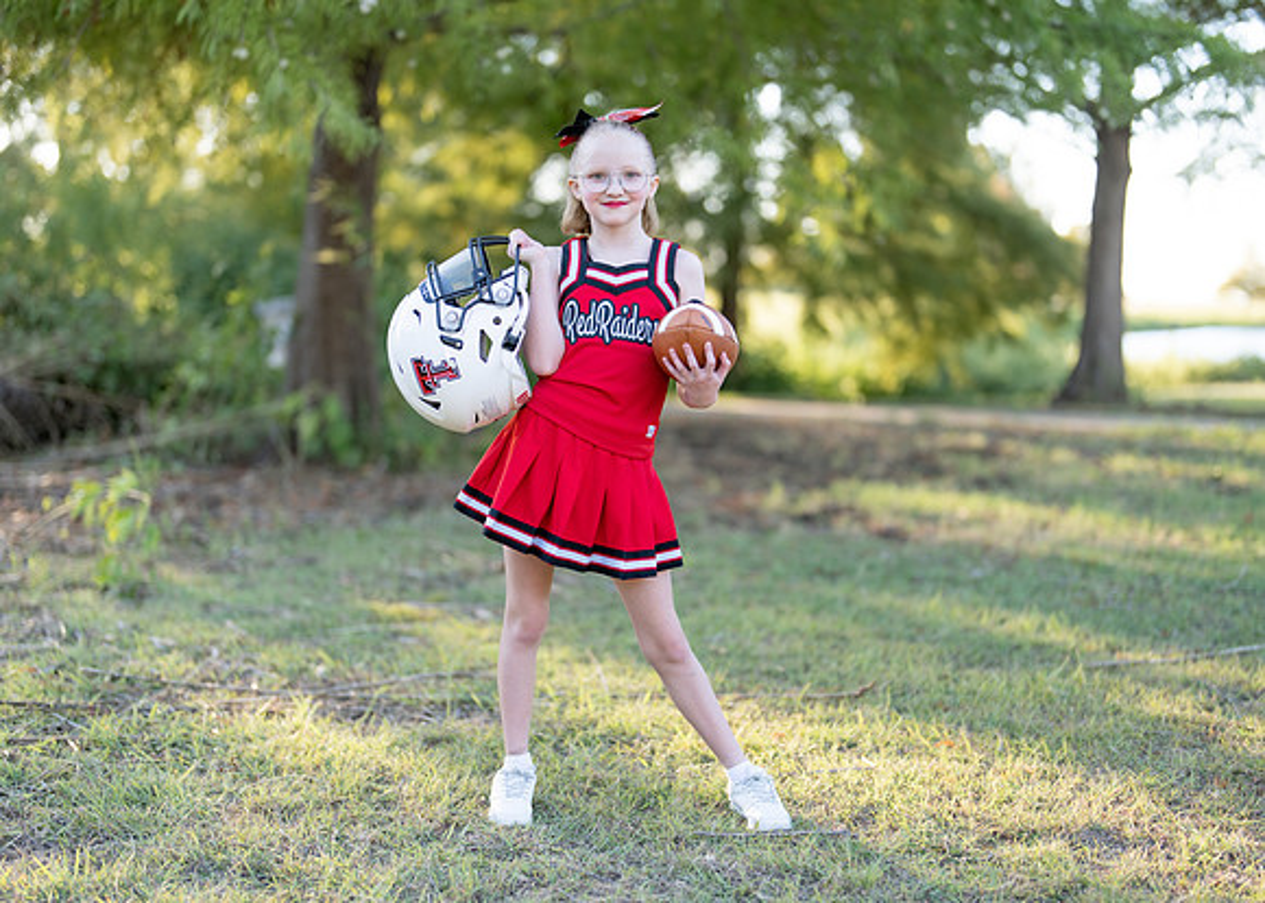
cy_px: 452
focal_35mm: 52
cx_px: 632
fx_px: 1884
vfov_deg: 27.0
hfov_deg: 37.1
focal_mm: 50
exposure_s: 1/640
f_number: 1.2
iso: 100
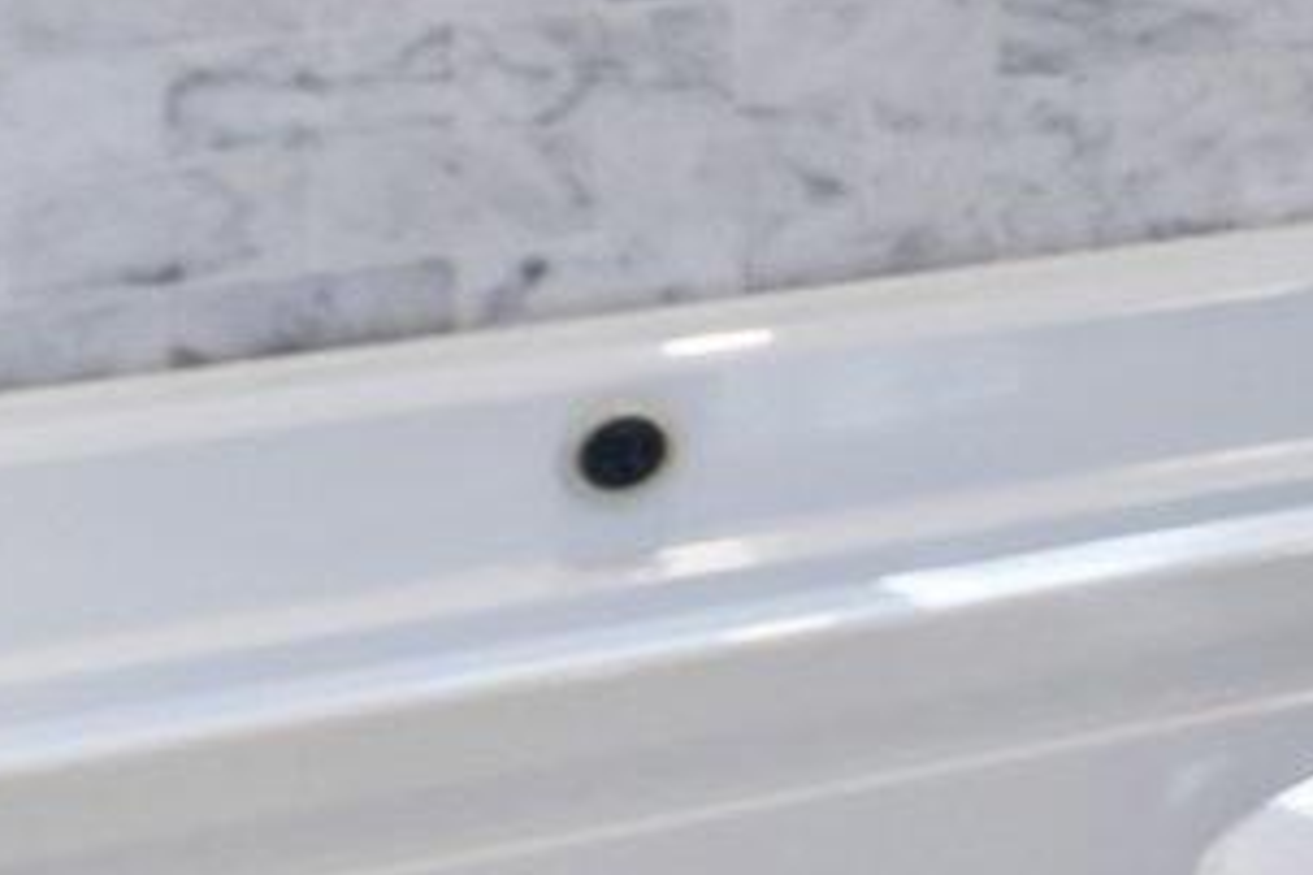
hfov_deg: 12.9
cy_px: -734
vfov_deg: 11.7
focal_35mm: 108
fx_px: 3939
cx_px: 3410
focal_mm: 16
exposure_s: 1/10
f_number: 9
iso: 200
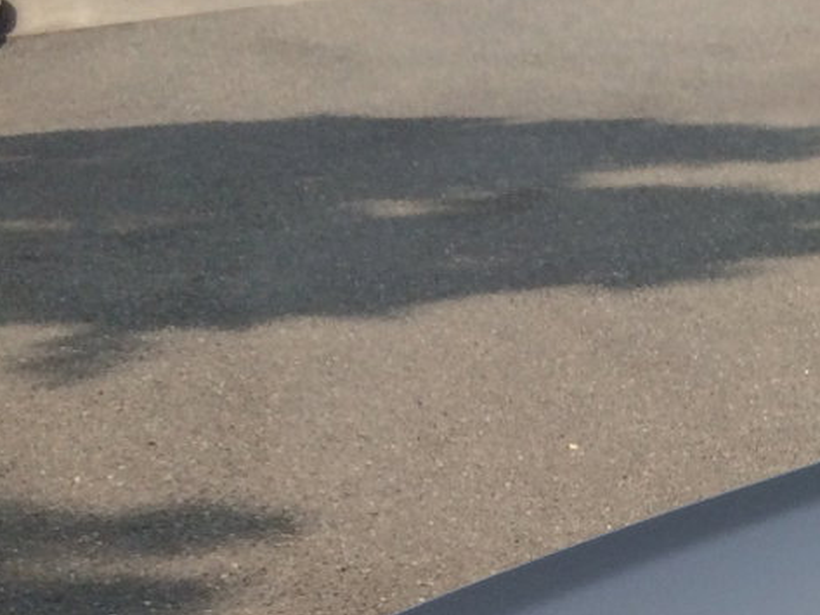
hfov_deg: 17.6
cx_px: 1293
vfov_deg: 14.3
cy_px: 880
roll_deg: +2.4
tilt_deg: -27.8
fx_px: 2322
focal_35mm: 98
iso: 32
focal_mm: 4.15
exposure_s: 1/1642
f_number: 2.2
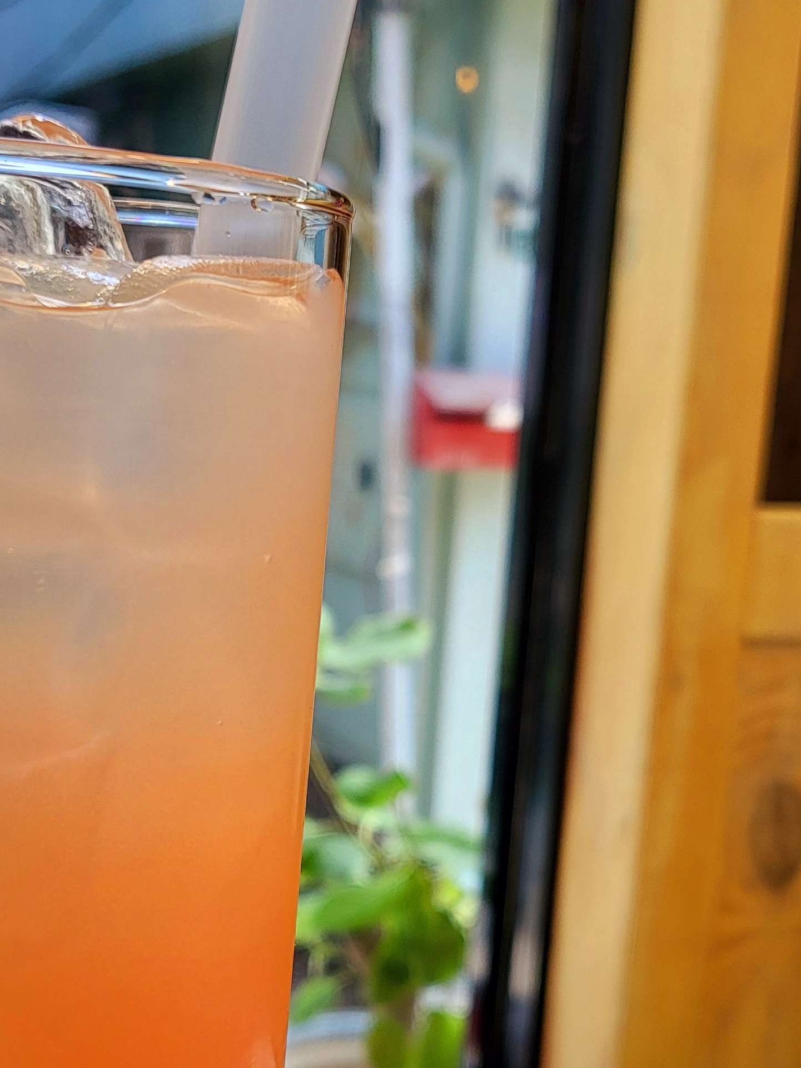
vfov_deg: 37.0
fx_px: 1573
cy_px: 731
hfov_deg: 28.5
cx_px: 465
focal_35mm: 51
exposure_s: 1/156
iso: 50
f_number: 1.8
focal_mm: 4.25
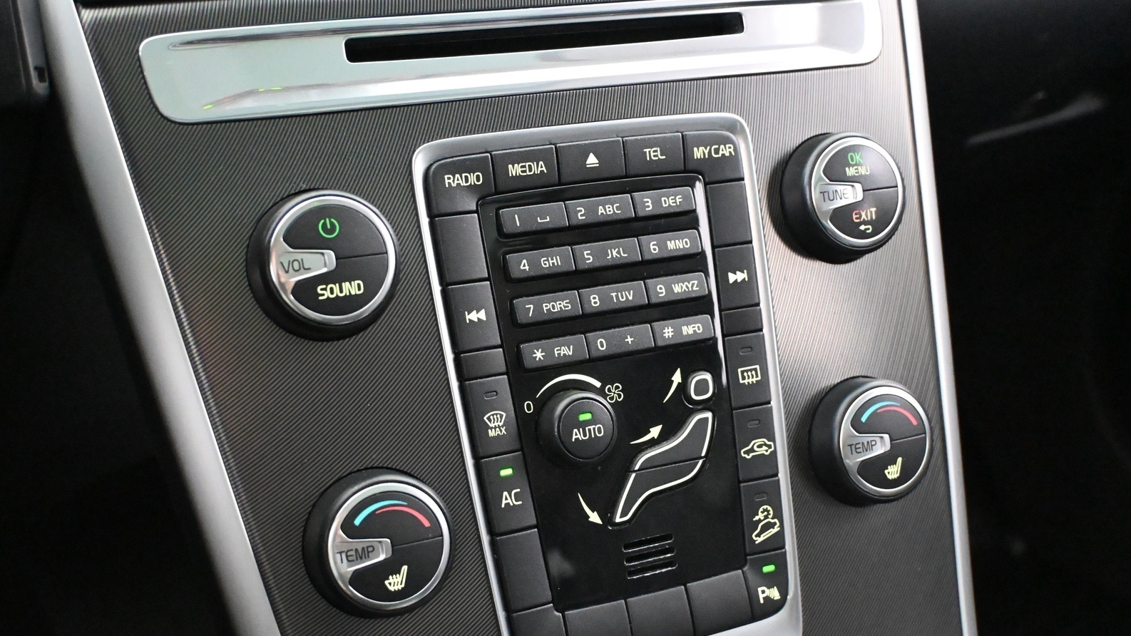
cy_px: 371
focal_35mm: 47
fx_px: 1396
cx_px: 556
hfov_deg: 44.1
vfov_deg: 25.6
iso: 12800
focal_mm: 29
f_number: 4.8
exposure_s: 1/40
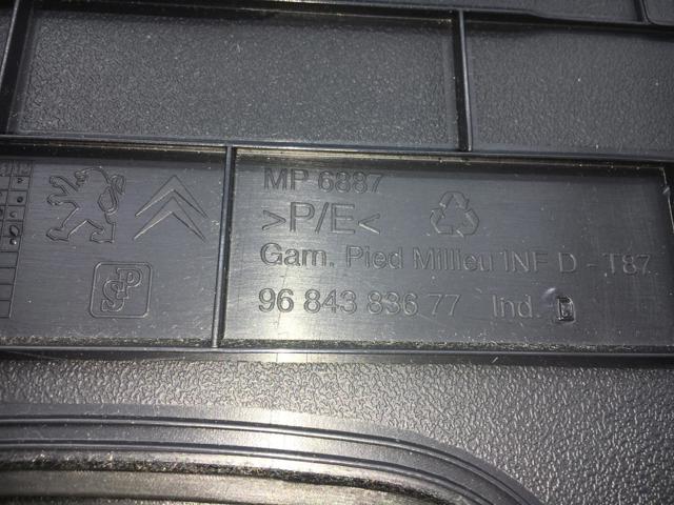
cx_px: 337
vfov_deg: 48.2
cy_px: 252
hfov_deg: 61.7
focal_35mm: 29
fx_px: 565
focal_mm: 4.15
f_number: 2.2
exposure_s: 1/124
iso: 25
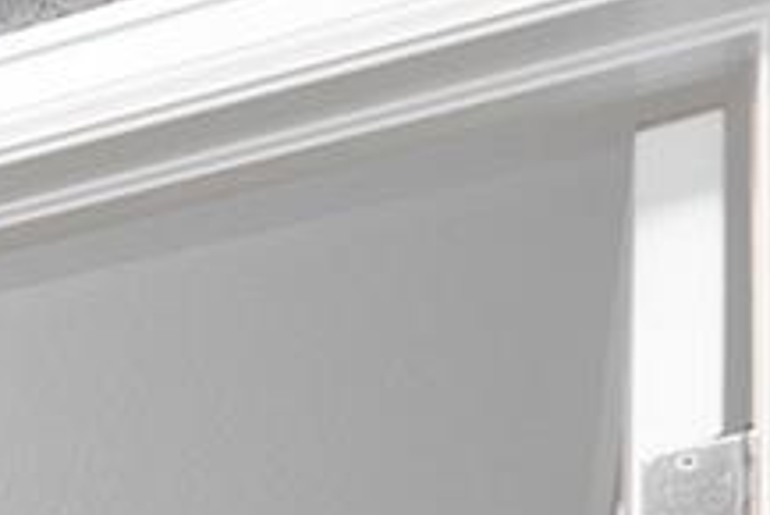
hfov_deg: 10.4
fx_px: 2525
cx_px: -1693
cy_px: 1602
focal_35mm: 118
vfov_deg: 9.1
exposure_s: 1/20
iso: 640
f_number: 9
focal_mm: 16
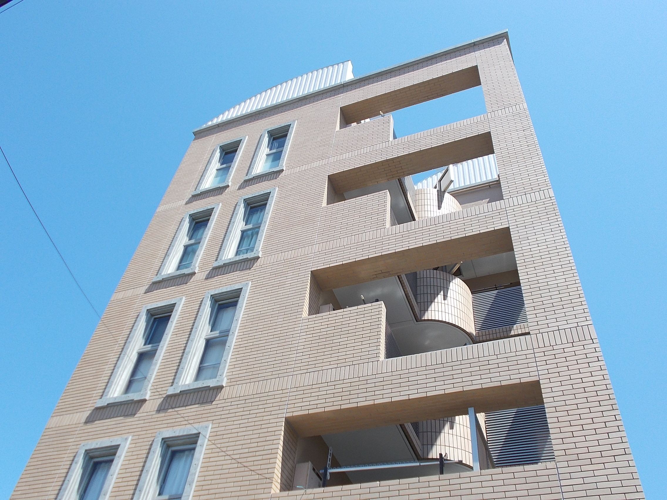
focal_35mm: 34
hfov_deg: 54.0
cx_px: 334
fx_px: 655
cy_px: 250
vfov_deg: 41.8
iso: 80
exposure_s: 1/500
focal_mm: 6
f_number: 3.6
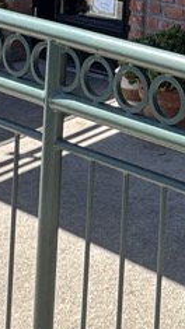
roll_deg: -3.6
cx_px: 366
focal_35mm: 83
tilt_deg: +1.1
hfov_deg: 12.8
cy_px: -167
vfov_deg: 21.4
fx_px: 725
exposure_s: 1/361
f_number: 2.2
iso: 40
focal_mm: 2.22
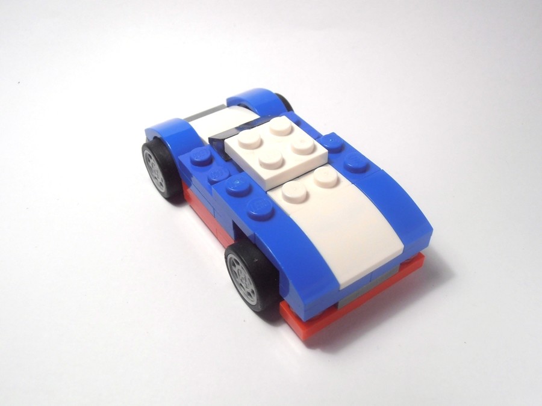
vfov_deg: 38.7
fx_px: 579
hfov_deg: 50.1
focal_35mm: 37
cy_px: 203
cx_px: 271
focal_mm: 6.61
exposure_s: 1/80
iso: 80
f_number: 3.9
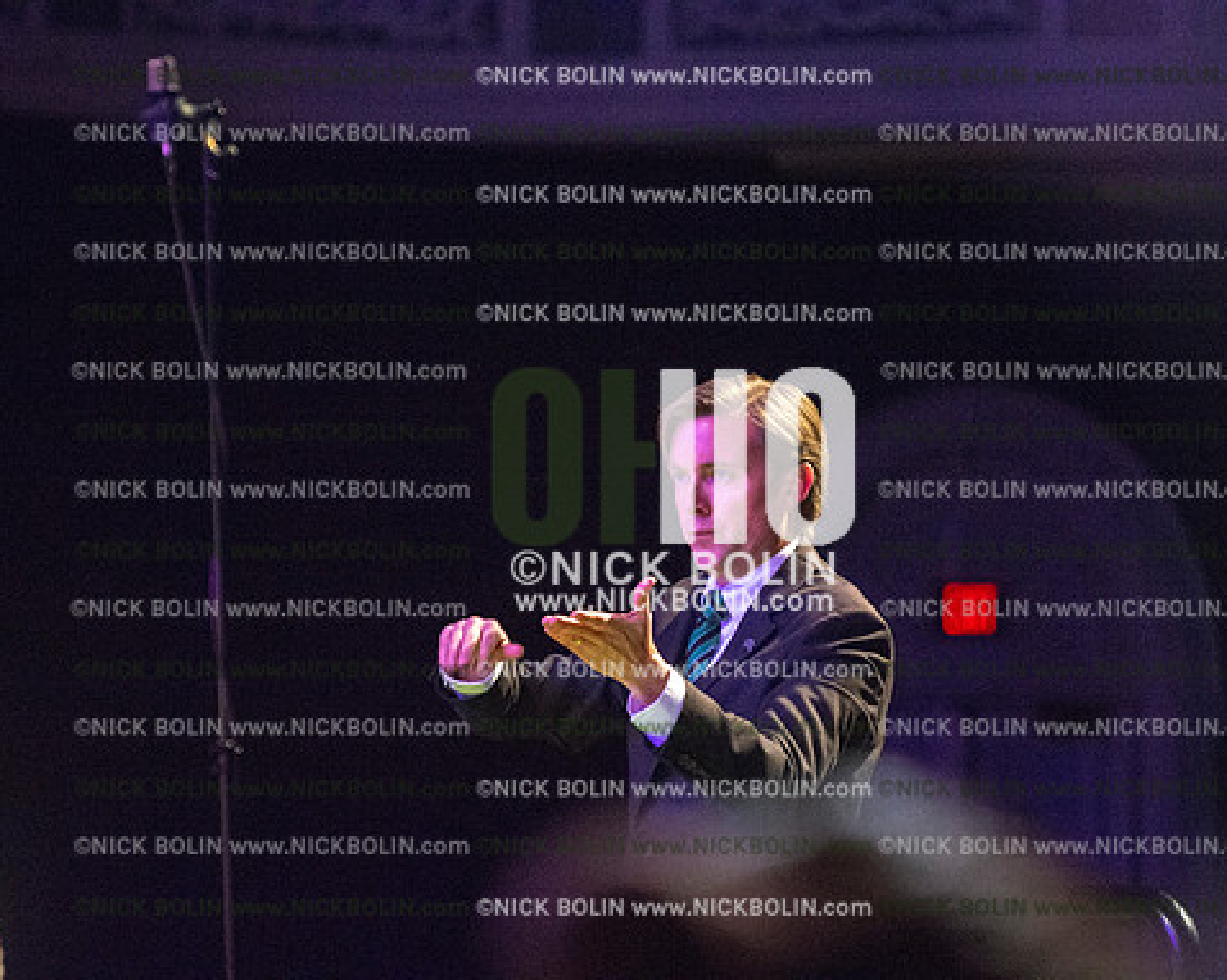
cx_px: 673
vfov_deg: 6.5
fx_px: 8676
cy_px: 490
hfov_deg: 8.1
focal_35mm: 239
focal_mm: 210
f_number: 5.6
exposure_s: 1/400
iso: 8000
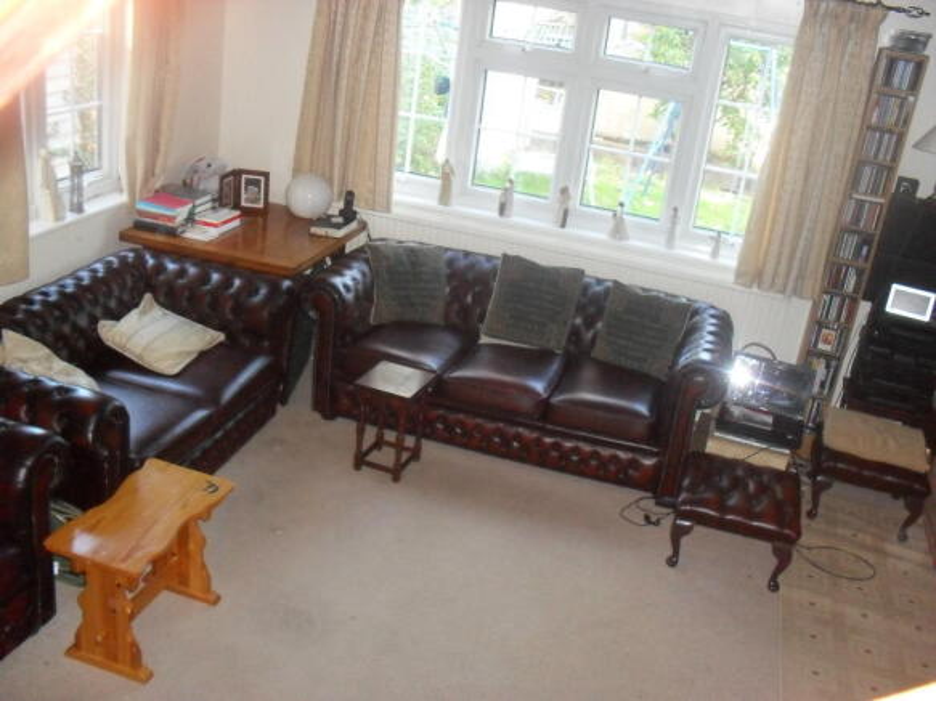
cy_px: 350
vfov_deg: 40.7
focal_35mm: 35
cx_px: 468
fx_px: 946
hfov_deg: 52.6
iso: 320
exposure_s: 1/45
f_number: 3.2
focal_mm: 6.3
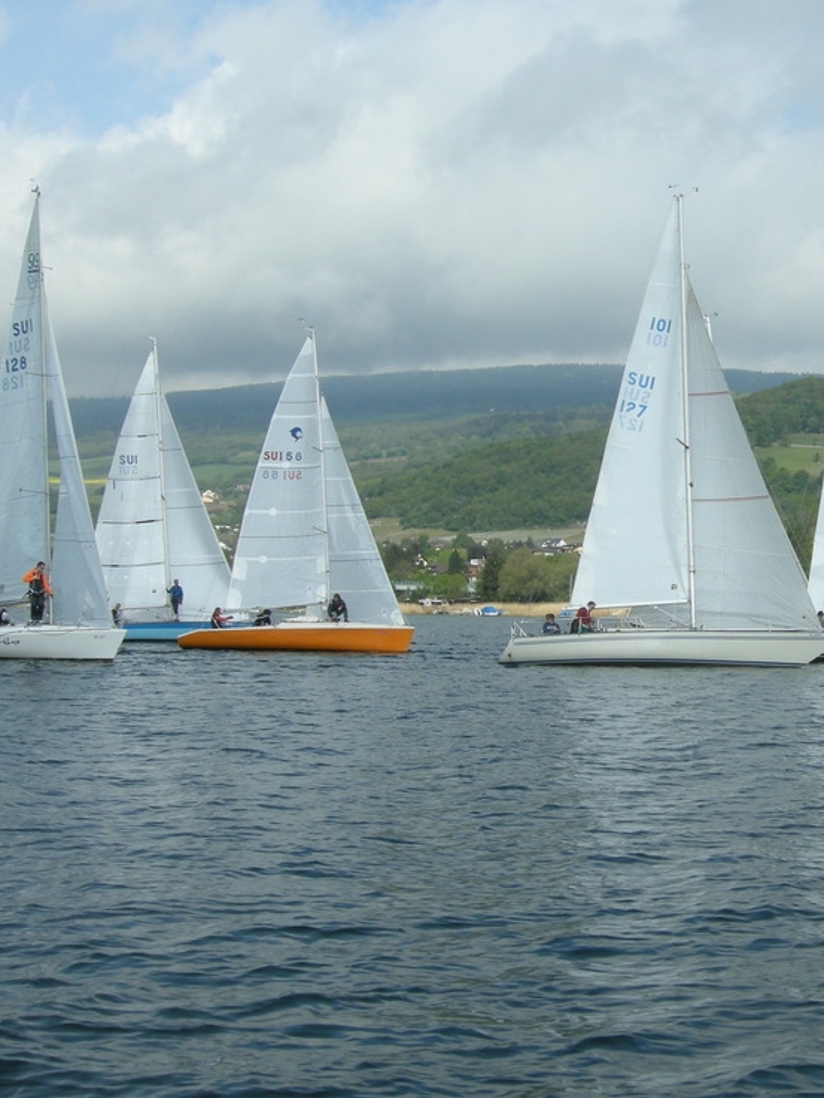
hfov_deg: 24.7
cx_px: 784
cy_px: 581
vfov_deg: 33.8
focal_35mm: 57
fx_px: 1809
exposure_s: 1/233
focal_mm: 7.5
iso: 64
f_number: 6.1
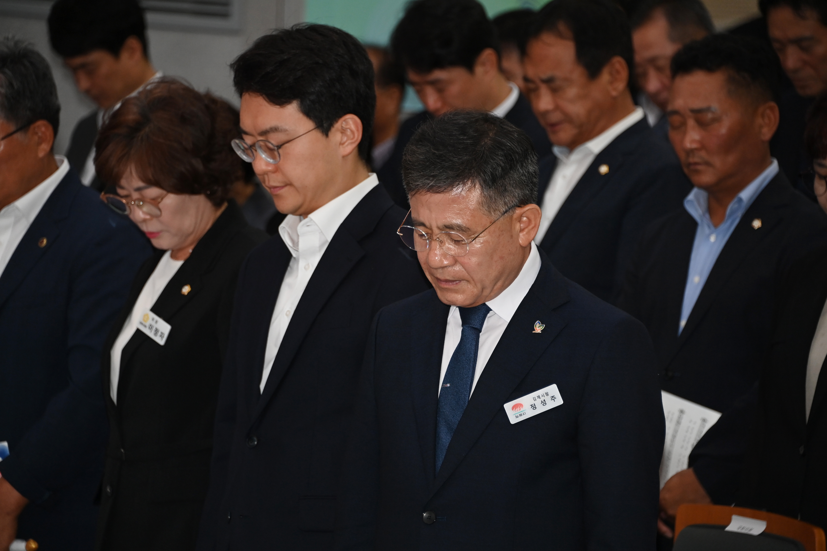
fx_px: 4364
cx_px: 414
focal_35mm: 190
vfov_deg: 7.2
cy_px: 276
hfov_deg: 10.8
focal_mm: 190
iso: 2000
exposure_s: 1/250
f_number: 5.6
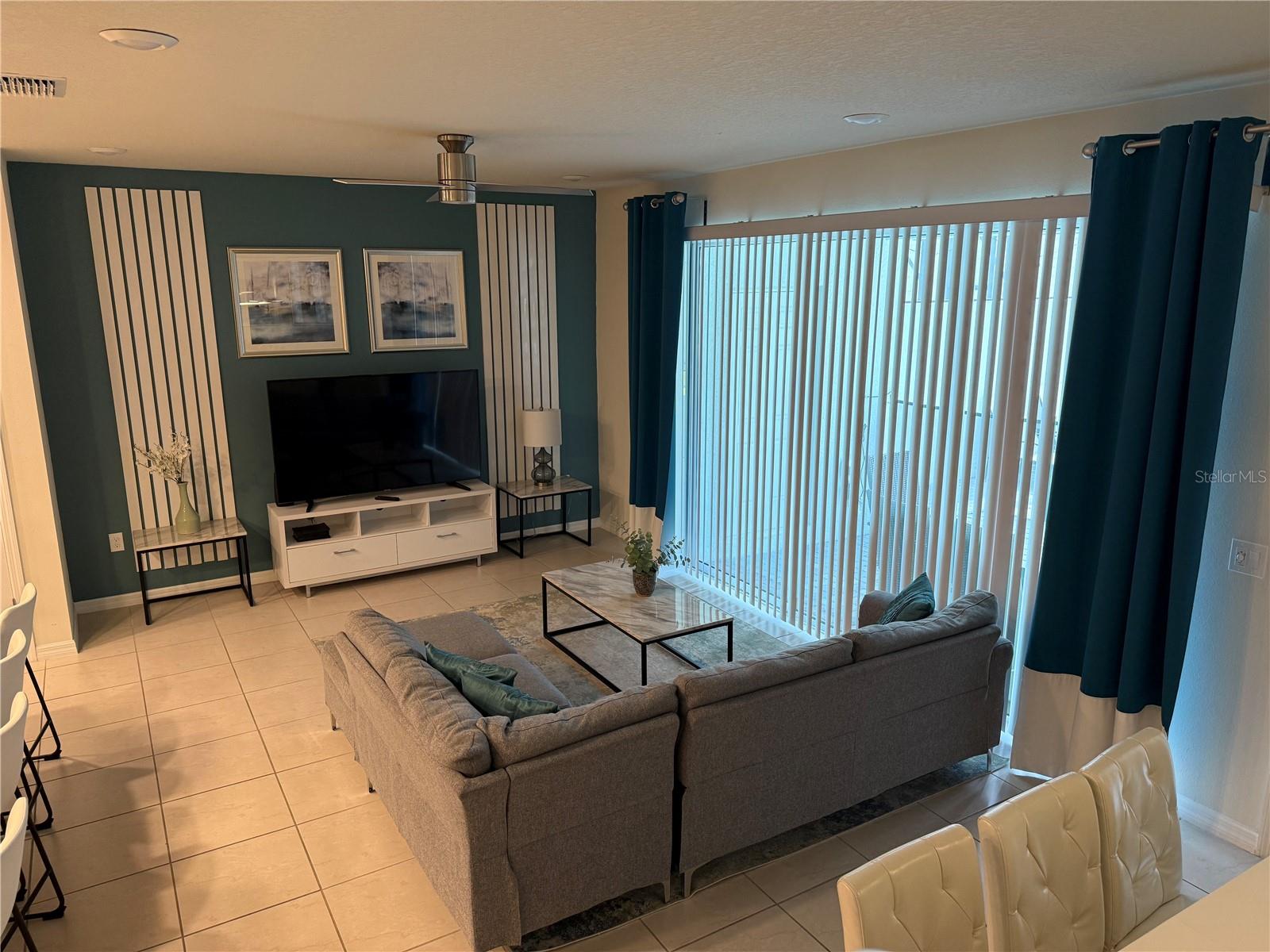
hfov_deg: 71.6
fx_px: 881
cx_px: 635
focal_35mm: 24
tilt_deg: -12.4
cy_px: 476
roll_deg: +0.4
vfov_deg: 56.8
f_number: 1.78
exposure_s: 1/60
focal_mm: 6.76
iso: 200
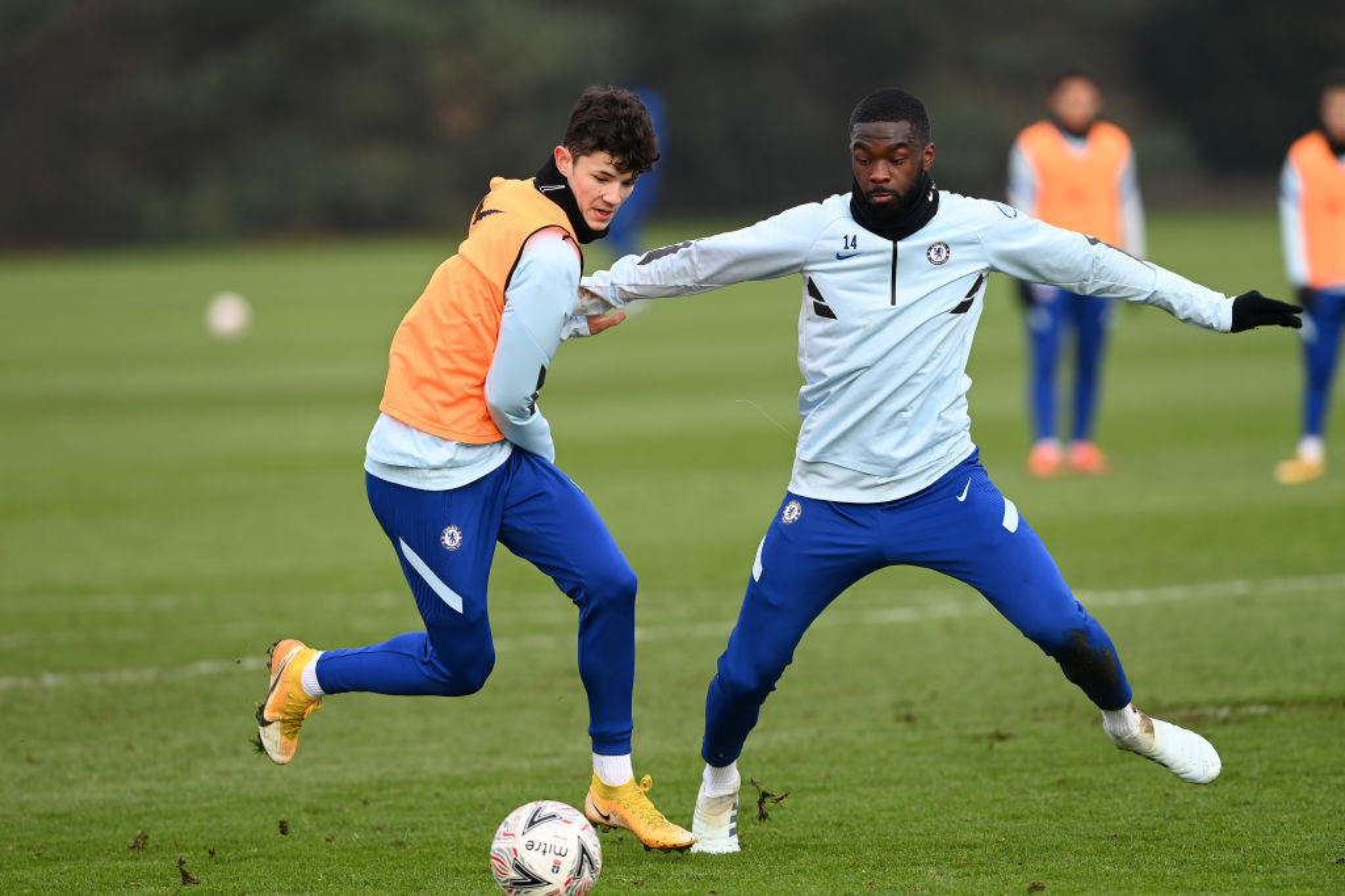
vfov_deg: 3.4
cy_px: 448
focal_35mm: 400
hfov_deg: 5.2
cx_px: 672
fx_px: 14946
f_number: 4
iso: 800
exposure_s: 1/2000
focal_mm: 400
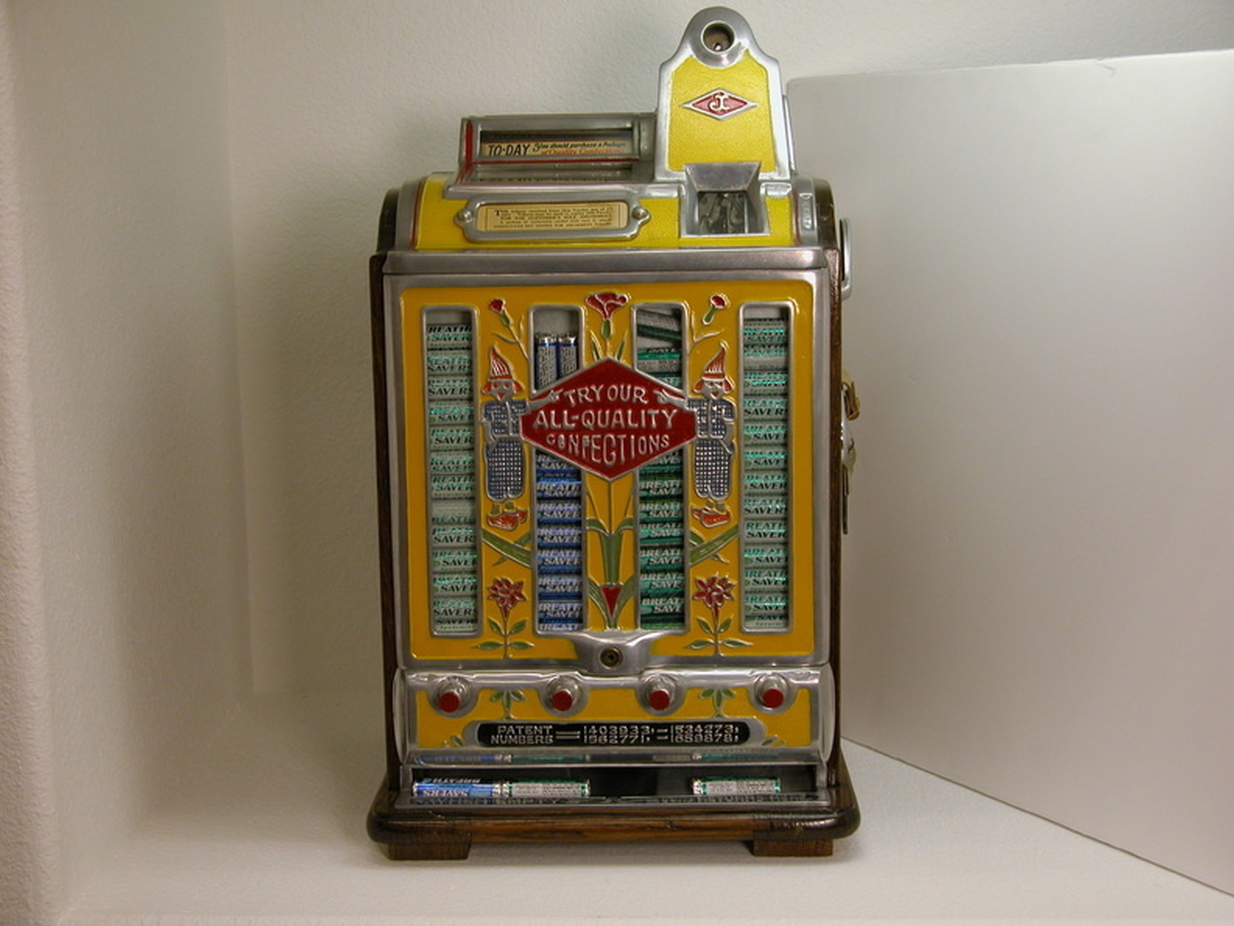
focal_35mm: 57
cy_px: 463
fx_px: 2032
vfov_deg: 25.7
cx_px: 617
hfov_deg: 33.8
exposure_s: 1/43.9
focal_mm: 14.7
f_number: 3.1
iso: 100
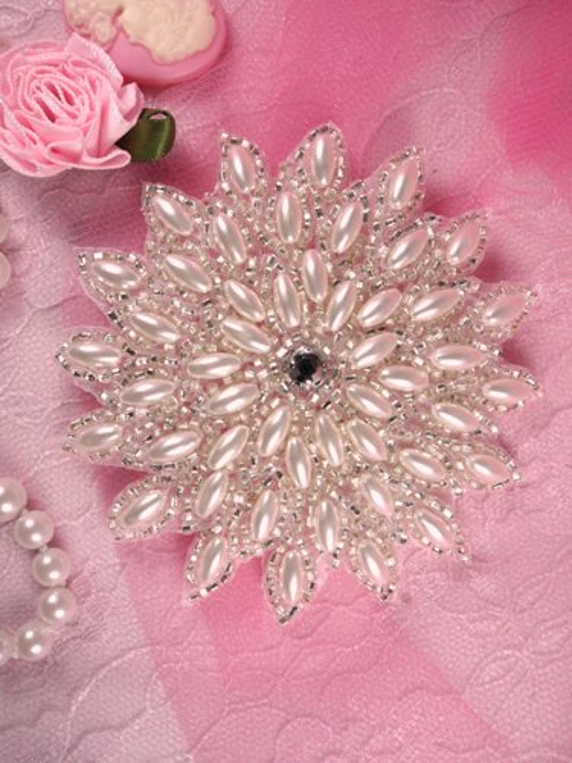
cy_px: 382
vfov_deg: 51.4
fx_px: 793
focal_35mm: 36
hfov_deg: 39.7
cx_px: 286
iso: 80
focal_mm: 6.5
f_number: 4.1
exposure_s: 1/350
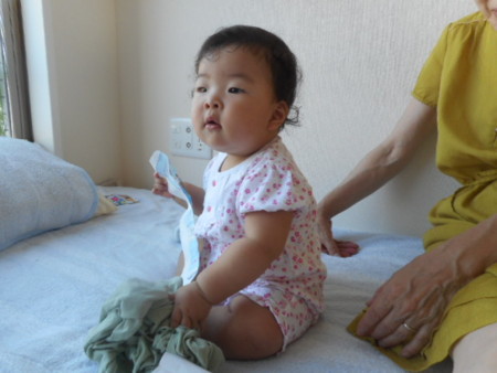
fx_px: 359
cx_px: 248
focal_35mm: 25
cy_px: 186
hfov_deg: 69.4
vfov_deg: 54.9
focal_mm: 4.5
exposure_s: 1/40
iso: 80
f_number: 3.7
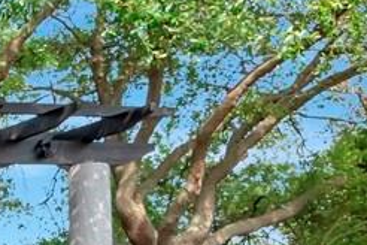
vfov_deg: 13.4
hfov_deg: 16.5
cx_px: -325
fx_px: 1019
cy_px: 283
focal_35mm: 100
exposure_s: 1/1000
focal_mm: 16
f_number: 7.1
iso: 1000
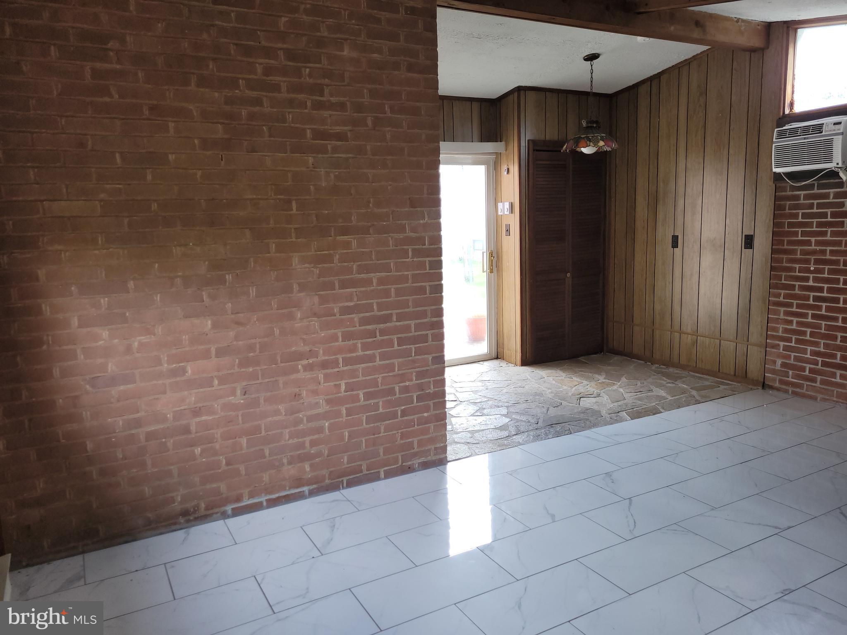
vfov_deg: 53.1
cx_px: 424
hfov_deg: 67.3
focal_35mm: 26
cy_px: 318
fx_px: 636
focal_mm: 5.4
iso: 64
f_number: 1.8
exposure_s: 1/60
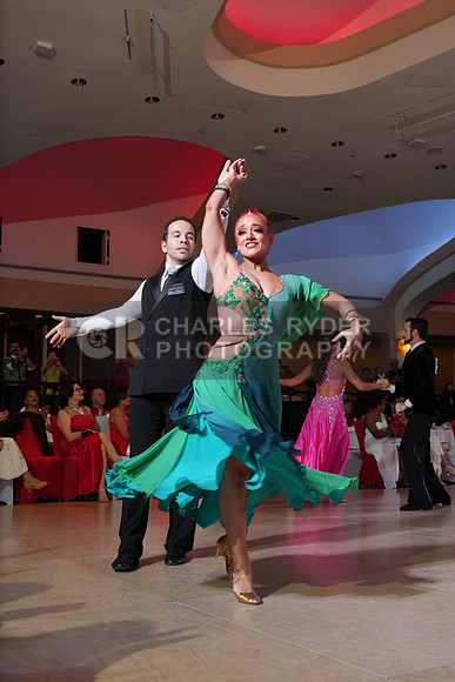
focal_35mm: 41
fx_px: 777
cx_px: 228
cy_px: 341
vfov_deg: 47.4
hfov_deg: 32.6
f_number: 5.6
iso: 1000
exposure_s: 1/200
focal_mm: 41
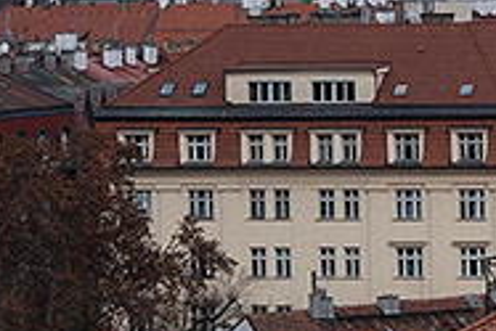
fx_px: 4426
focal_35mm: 321
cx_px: 1220
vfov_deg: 4.3
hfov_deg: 6.1
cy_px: 32
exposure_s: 1/125
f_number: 13
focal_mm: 50
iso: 250
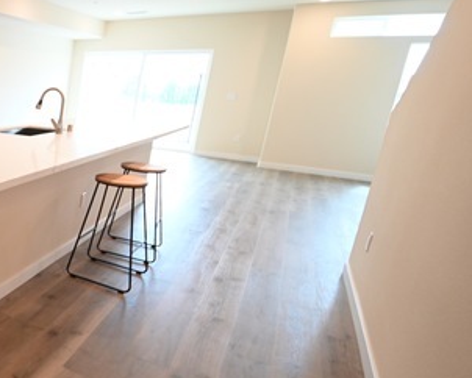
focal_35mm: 28
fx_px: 391
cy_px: 178
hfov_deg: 43.6
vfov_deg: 51.5
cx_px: -74
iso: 400
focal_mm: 12
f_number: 5
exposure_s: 1/25
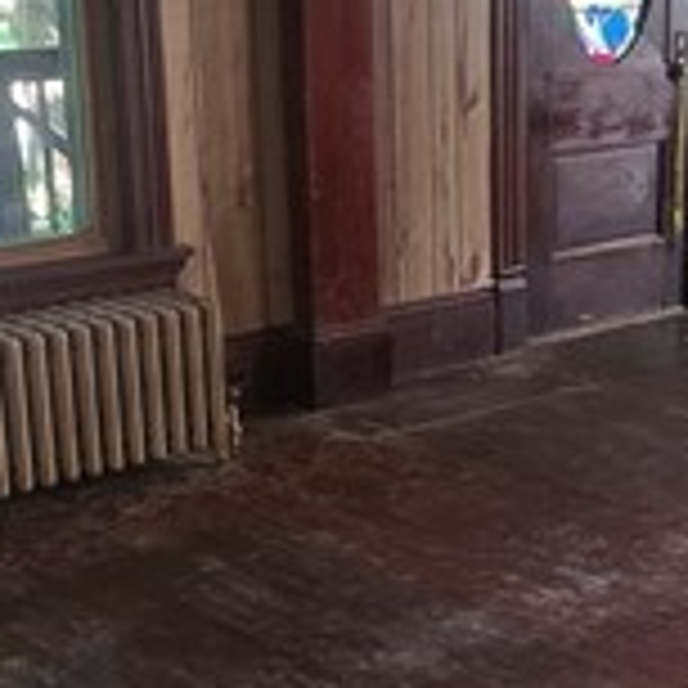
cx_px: 504
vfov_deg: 22.1
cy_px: 567
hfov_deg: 22.3
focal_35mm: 77
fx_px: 1731
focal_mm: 2.2
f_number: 1.9
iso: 500
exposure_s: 1/60
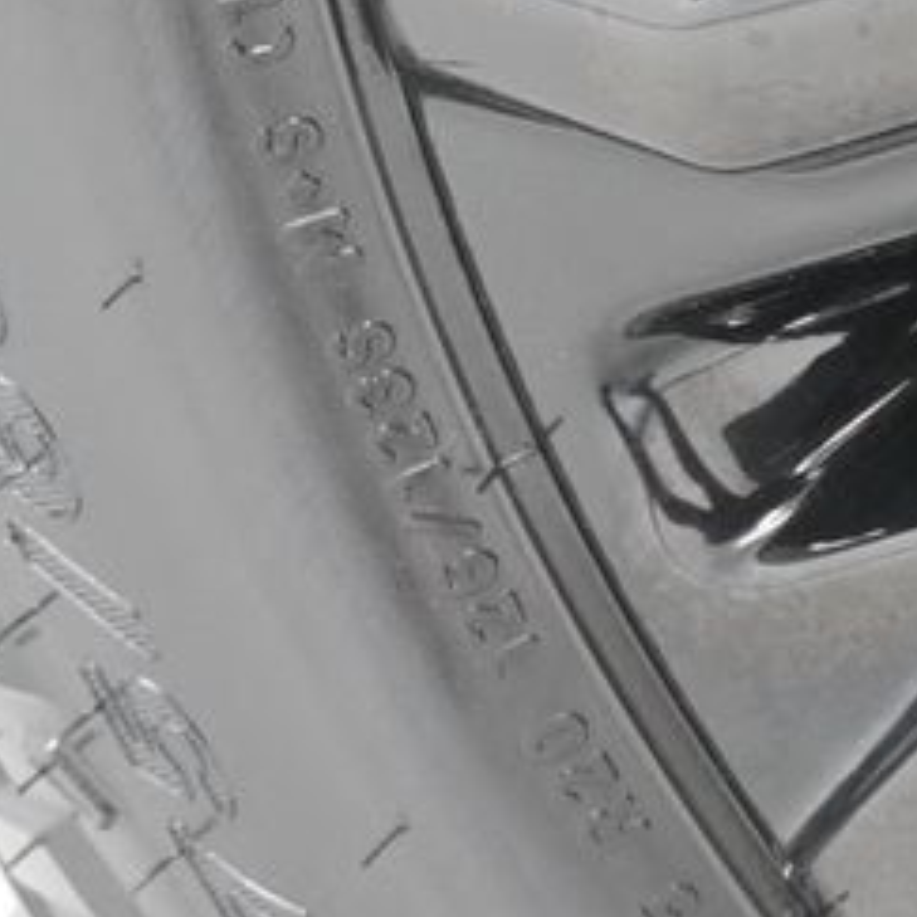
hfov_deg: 12.2
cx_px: 638
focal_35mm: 143
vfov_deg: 12.2
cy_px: 519
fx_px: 4286
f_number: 5.6
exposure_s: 1/160
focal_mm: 43
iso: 5000
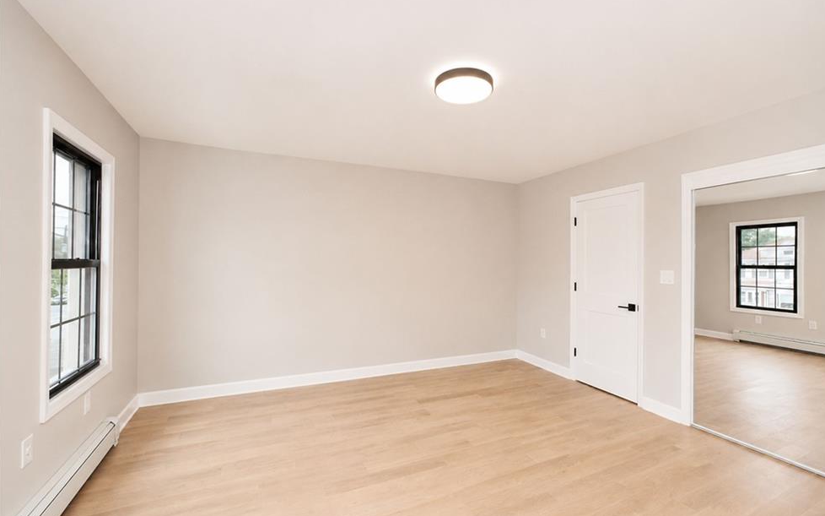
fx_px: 360
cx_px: 430
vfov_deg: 71.2
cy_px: 269
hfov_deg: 97.8
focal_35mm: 16
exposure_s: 1/80
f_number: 9
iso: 1600
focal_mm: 10
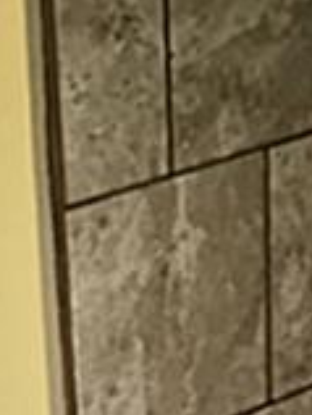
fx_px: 1858
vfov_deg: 12.3
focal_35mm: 155
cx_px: 29
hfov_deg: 9.6
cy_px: 541
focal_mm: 2.87
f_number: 2.2
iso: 100
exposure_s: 1/30
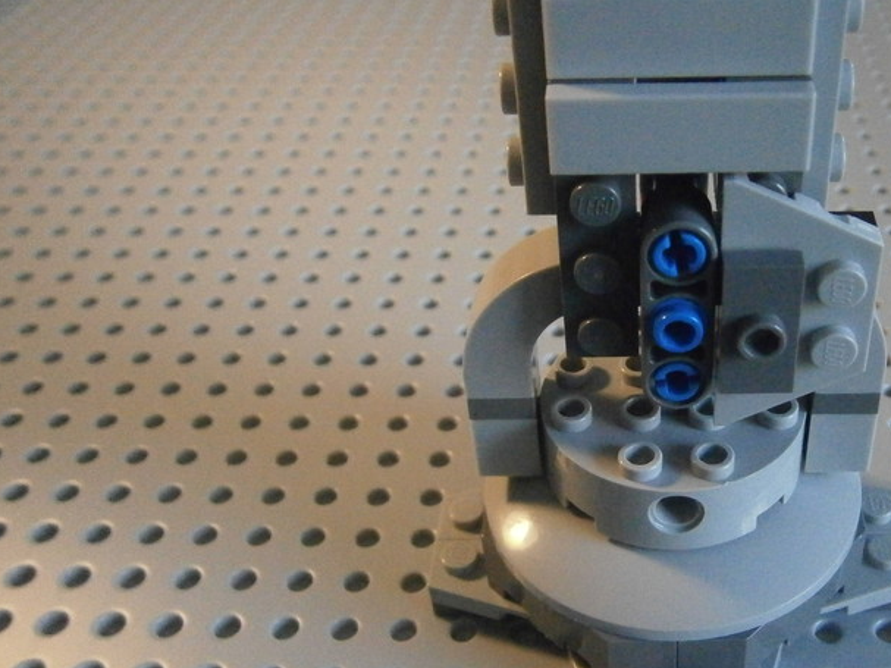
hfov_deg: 40.2
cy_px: 390
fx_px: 1184
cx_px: 655
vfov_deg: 31.4
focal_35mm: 46
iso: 800
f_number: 2.9
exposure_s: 1/100
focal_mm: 5.5
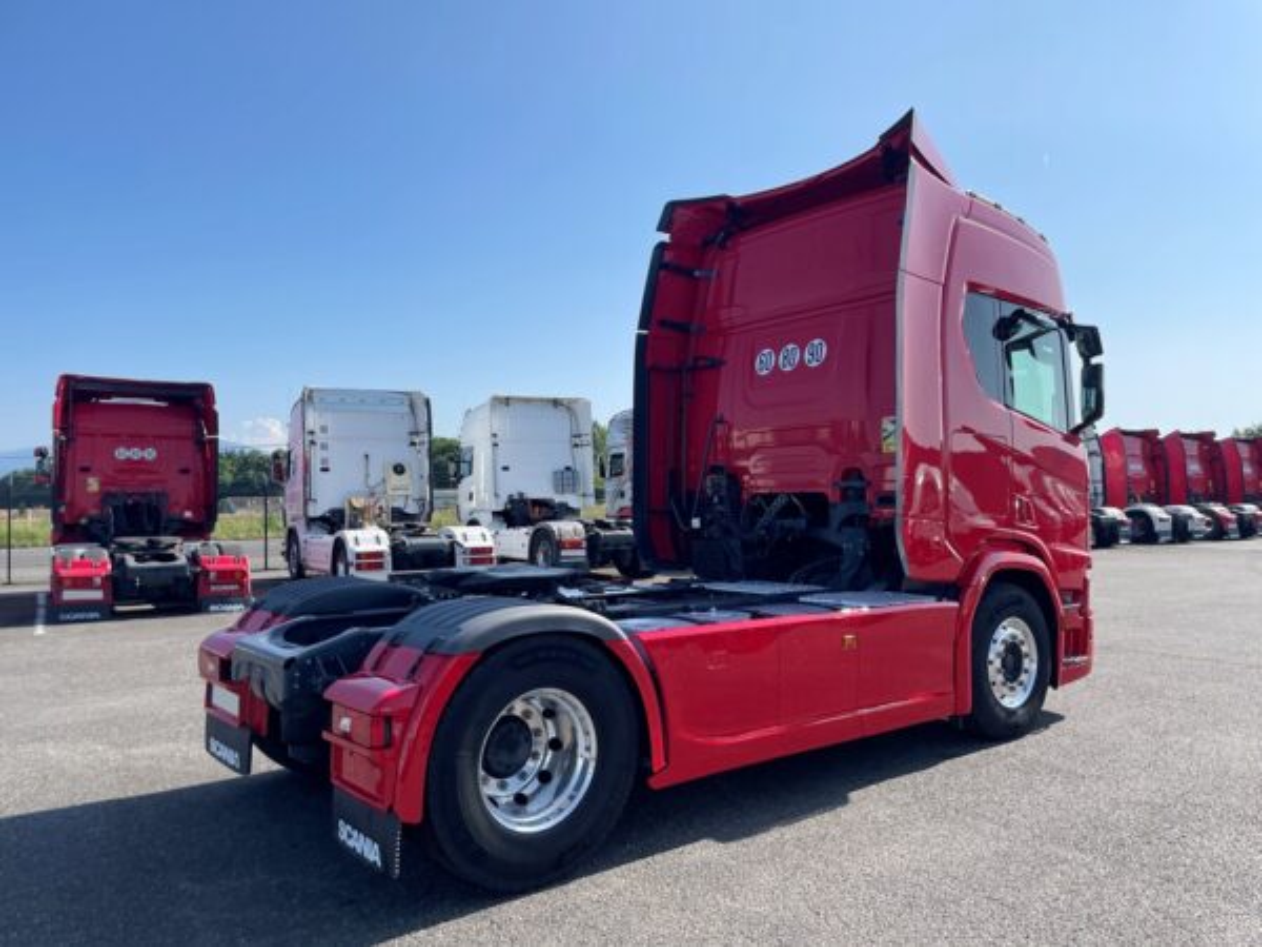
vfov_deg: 53.1
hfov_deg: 67.3
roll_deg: +2.4
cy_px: 474
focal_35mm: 26
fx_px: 948
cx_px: 631
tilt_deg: +1.8
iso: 32
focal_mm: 4.2
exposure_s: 1/3125
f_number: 1.6
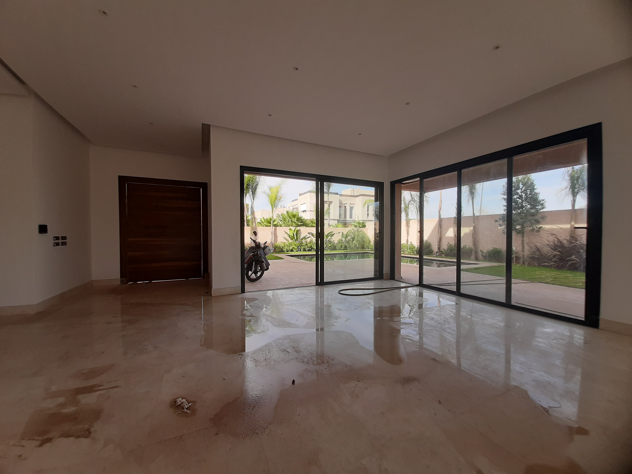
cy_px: 237
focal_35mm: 13
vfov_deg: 89.9
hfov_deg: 106.2
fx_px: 237
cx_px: 316
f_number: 2.2
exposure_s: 1/270
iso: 40
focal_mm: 1.42
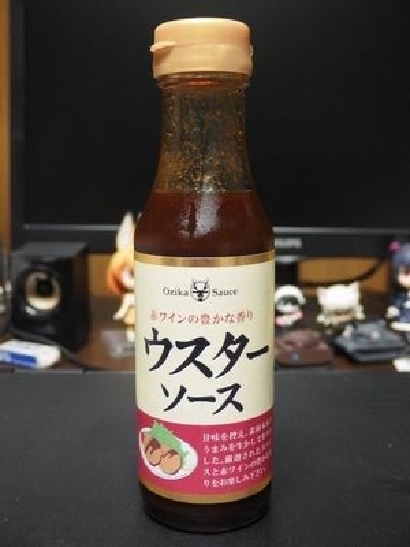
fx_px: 726
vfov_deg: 41.2
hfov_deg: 31.5
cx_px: 205
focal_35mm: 46
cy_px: 274
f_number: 2.1
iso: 800
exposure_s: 1/30
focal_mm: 8.3
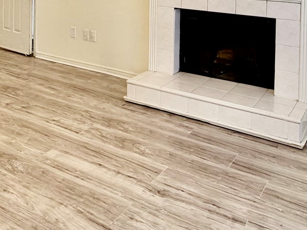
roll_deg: -0.5
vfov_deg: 28.9
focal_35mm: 44
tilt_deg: -1.5
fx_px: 390
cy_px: -39
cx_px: 152
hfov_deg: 42.9
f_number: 2.2
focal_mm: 2.22
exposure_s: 1/60
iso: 200
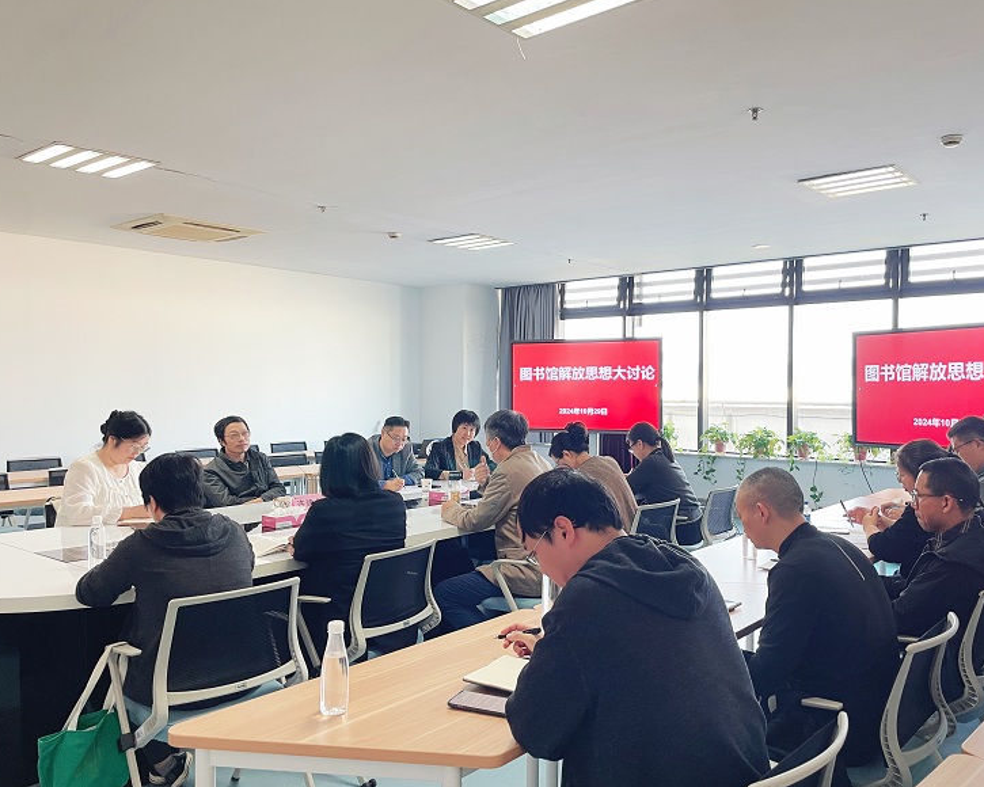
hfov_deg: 62.1
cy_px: 403
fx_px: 815
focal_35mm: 28
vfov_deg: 51.5
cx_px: 533
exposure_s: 1/50
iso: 64
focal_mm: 4.2
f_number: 1.6
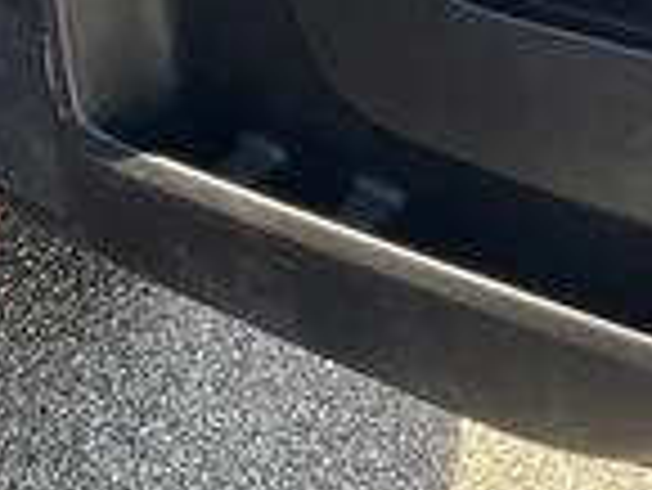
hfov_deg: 24.2
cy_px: -130
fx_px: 1508
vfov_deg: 17.4
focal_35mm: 80
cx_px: 481
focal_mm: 3
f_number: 1.8
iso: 20
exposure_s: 1/178
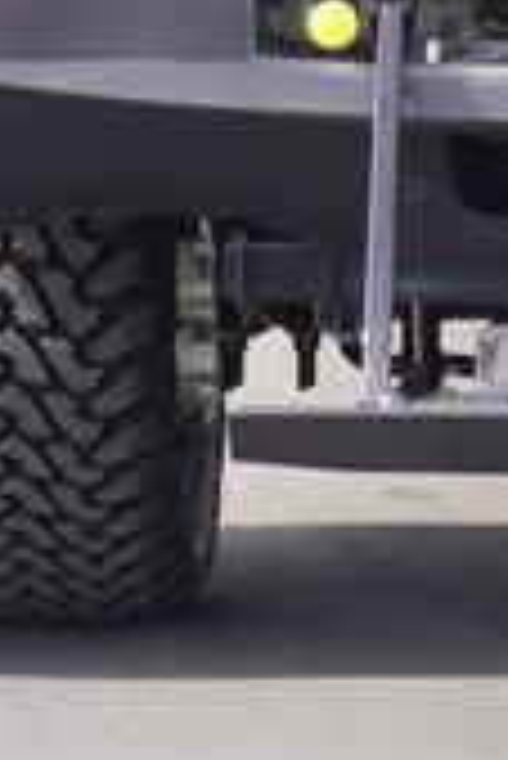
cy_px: -18
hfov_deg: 5.9
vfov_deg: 8.8
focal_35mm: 233
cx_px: 751
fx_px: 4919
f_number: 6.3
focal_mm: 41
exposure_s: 1/80
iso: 100
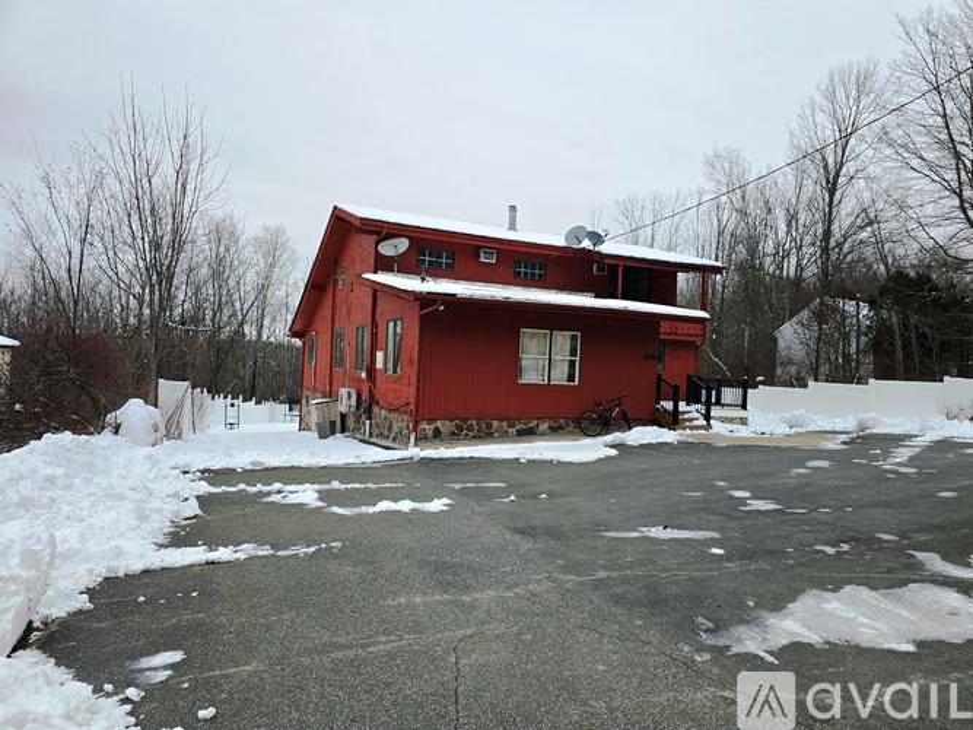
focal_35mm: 23
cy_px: 365
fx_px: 646
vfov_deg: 58.9
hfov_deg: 73.9
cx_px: 486
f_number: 1.7
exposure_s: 1/120
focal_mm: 6.3
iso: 320
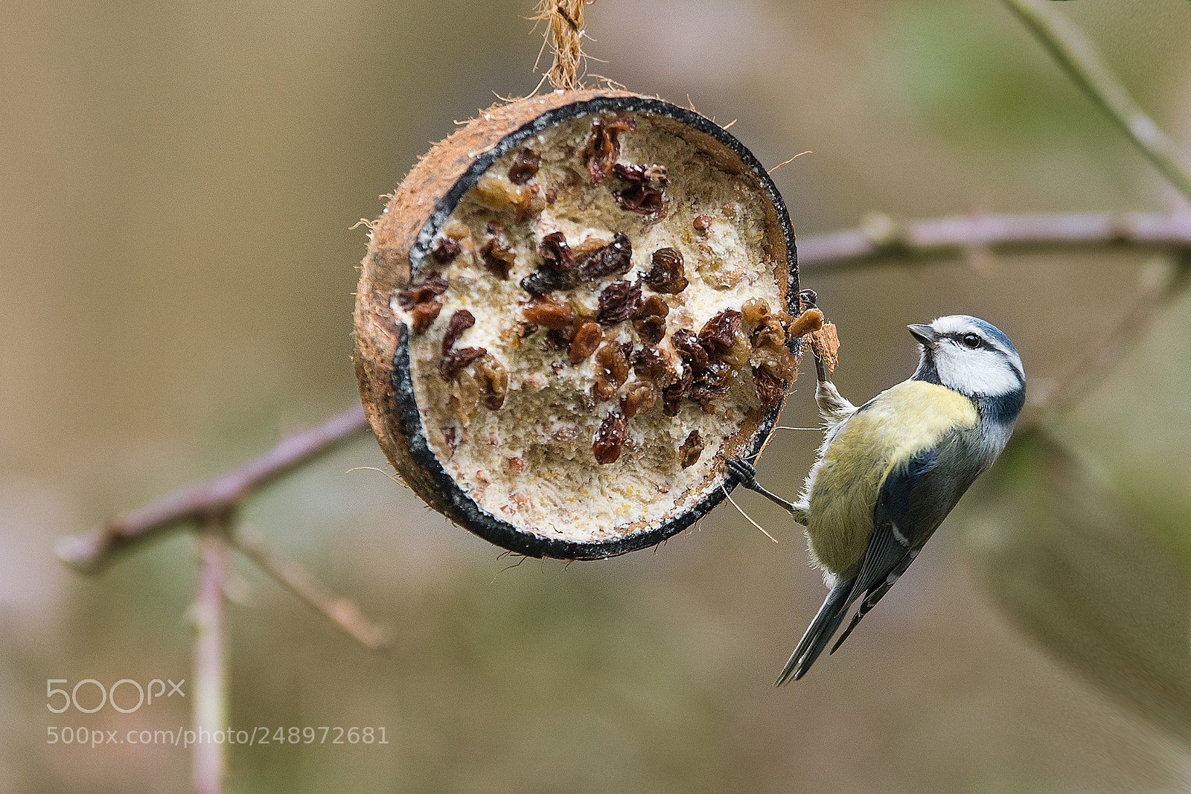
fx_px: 9925
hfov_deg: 6.9
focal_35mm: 300
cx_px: 596
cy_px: 397
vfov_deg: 4.6
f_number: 3.5
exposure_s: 1/500
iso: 400
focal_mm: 200
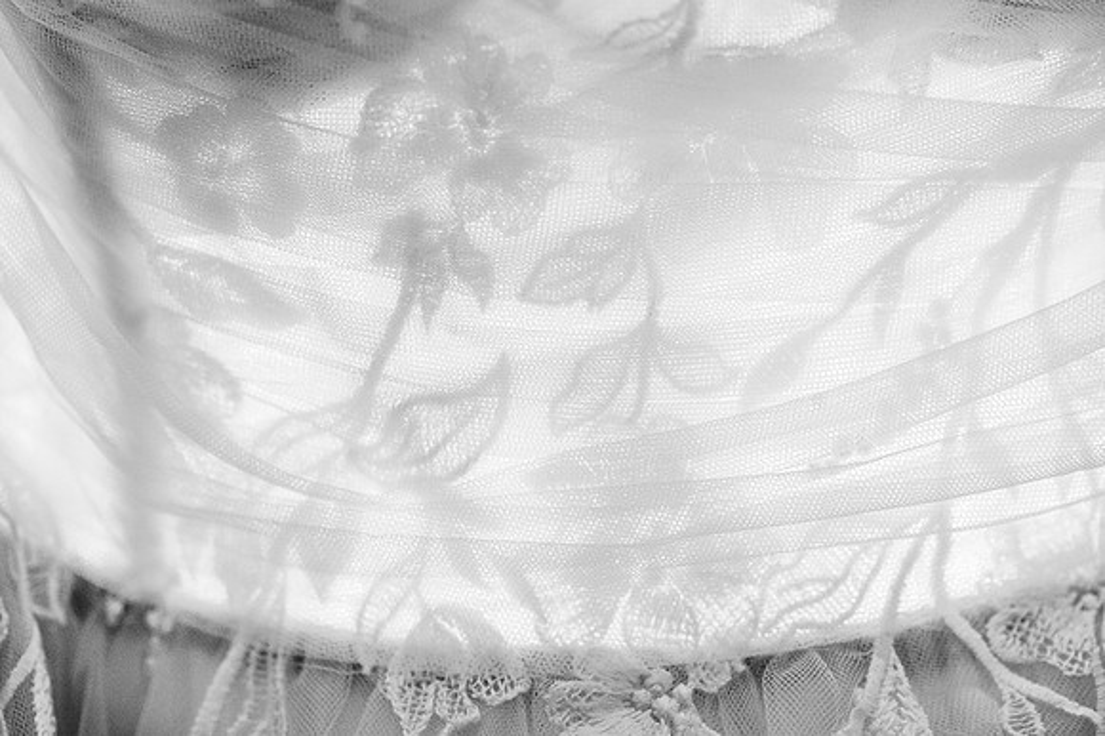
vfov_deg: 13.0
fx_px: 3221
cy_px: 368
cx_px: 552
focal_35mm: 105
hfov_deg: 19.5
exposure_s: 1/320
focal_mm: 105
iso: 2000
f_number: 4
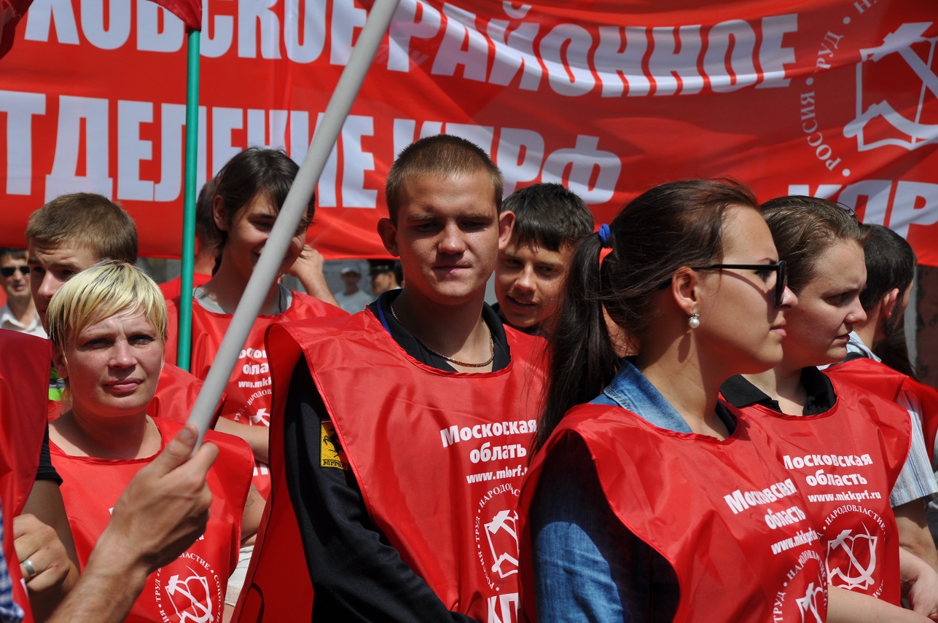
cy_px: 312
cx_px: 469
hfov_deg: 18.2
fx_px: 2928
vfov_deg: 12.1
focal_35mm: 112
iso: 200
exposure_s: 1/500
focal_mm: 75
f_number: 11
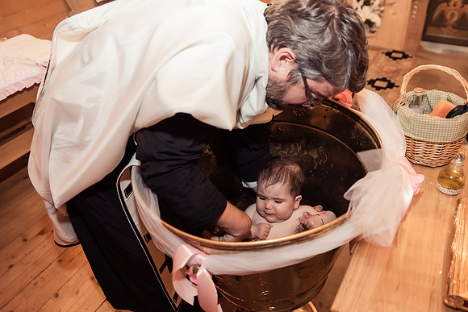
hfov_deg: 65.8
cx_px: 269
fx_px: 359
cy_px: 179
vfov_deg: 46.9
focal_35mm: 28
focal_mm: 24
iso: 1250
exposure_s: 1/125
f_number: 2.8
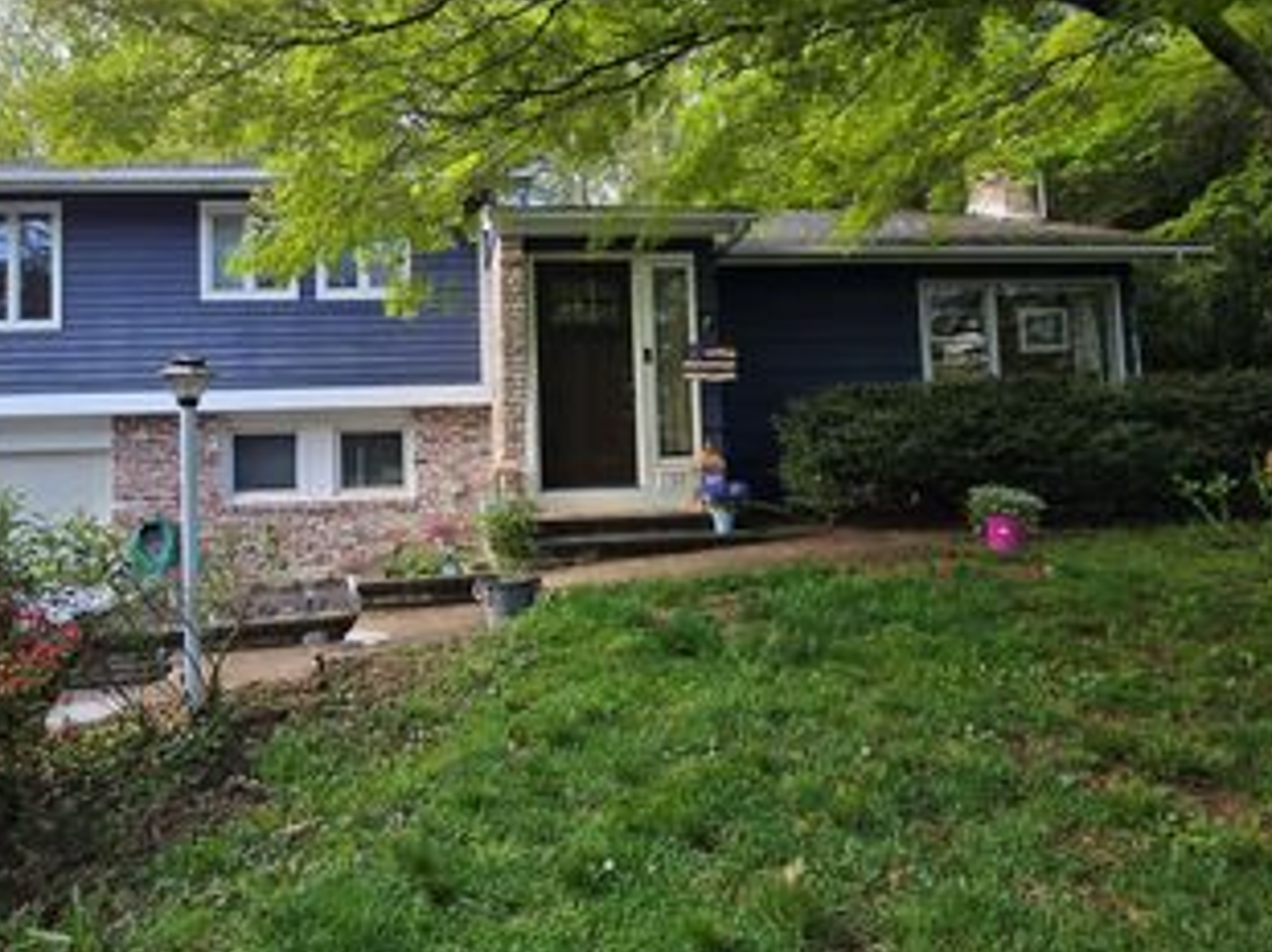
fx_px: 771
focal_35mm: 21
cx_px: 513
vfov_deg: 63.2
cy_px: 429
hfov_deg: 78.2
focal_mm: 2.2
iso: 50
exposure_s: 1/479
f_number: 2.2
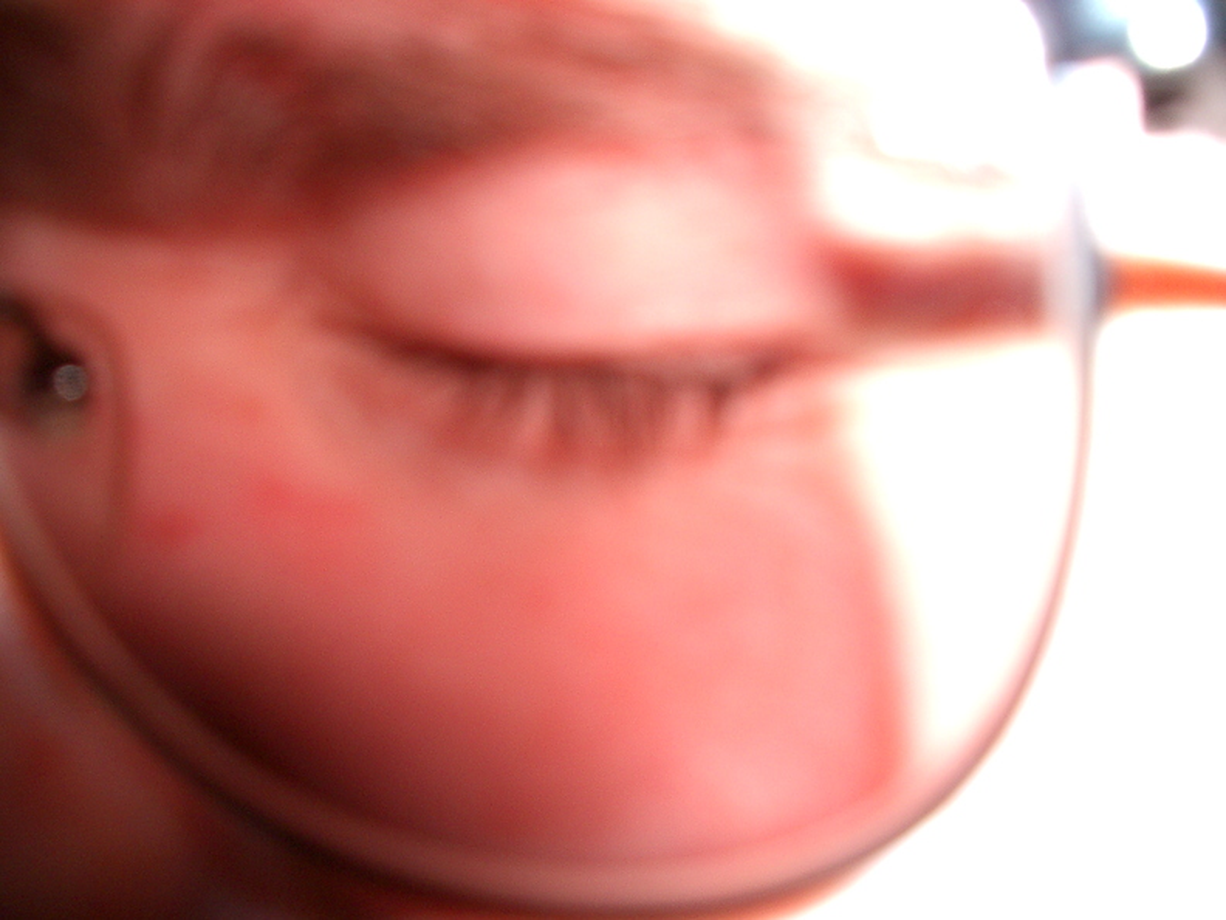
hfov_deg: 52.6
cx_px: 613
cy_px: 460
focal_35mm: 35
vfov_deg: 40.7
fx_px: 1240
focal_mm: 5.8
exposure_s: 1/40
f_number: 2.6
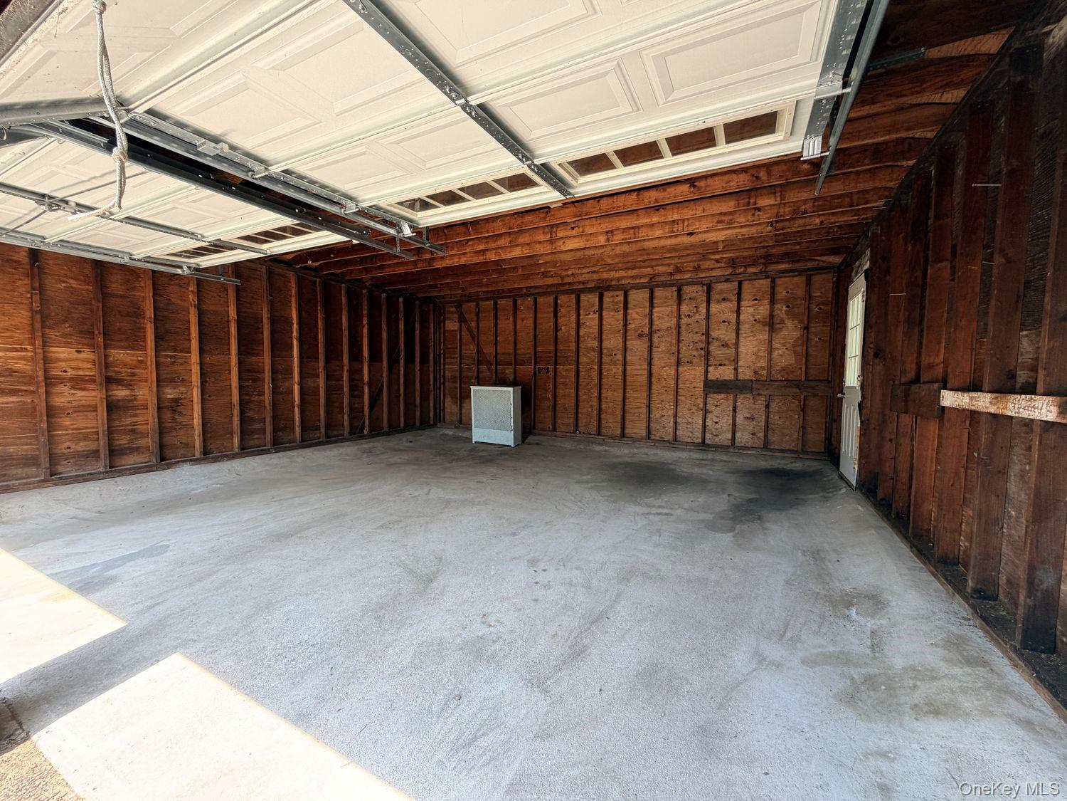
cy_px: 400
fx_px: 432
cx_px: 534
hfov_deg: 102.1
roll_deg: +0.0
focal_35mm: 14
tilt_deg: -3.1
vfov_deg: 85.7
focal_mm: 2.22
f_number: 2.2
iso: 64
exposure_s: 1/121
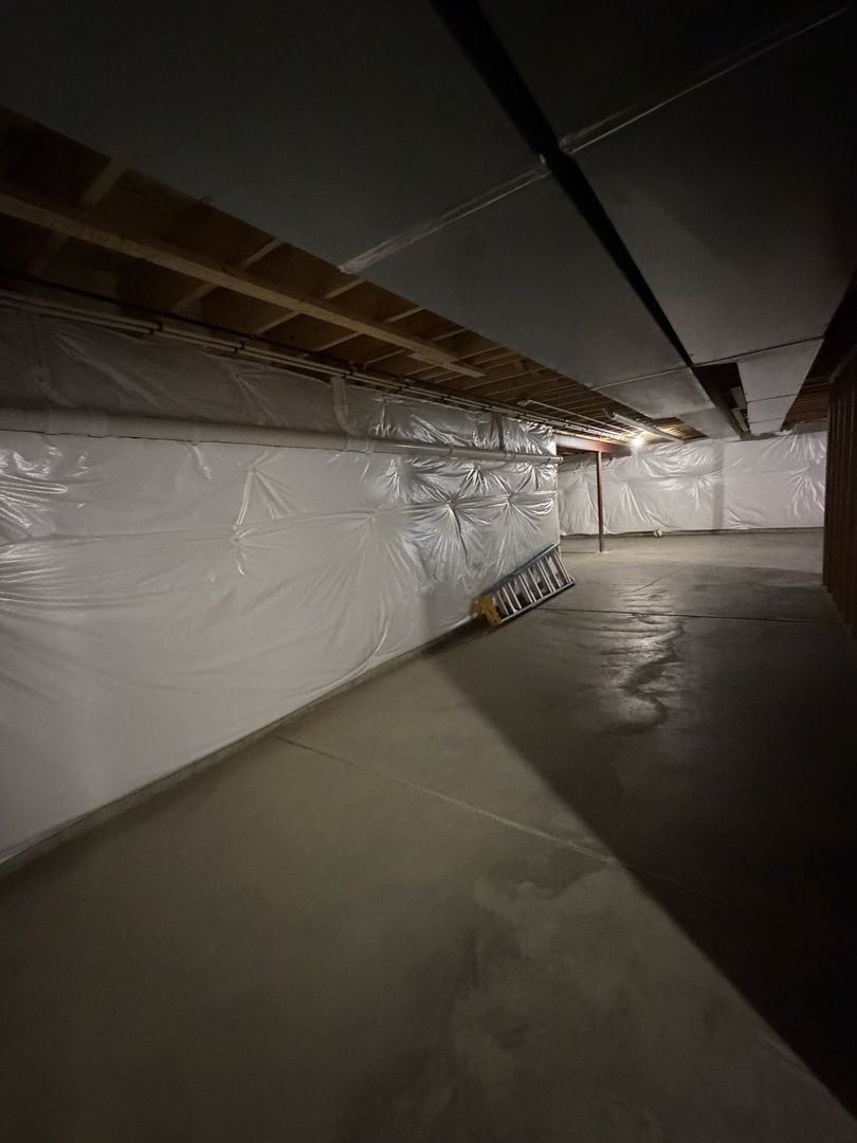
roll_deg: +6.1
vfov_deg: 102.1
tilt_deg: -7.3
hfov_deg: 85.7
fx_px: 462
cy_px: 572
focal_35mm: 14
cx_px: 428
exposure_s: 1/30
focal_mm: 2.22
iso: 1600
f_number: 2.2
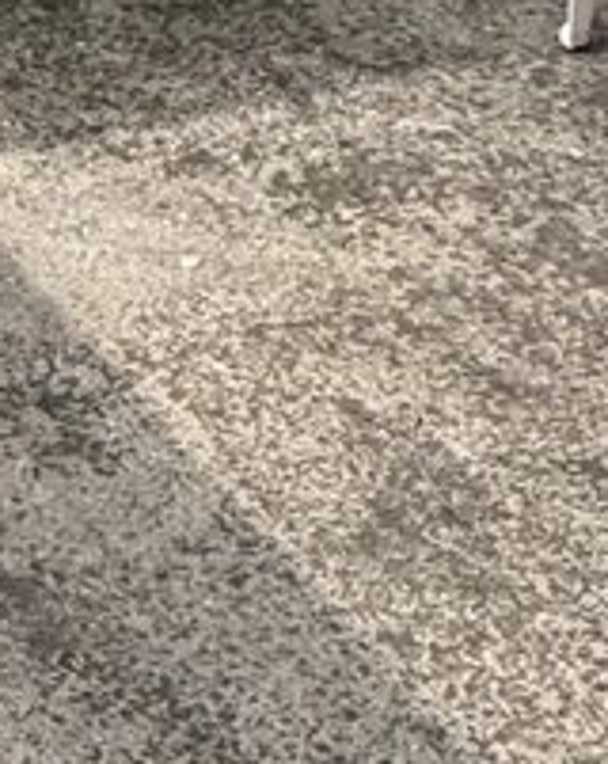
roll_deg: +3.9
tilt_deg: -8.3
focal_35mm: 109
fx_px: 2459
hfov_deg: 12.7
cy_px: -832
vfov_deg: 14.3
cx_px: -505
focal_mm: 2.22
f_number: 2.2
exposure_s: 1/243
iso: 40
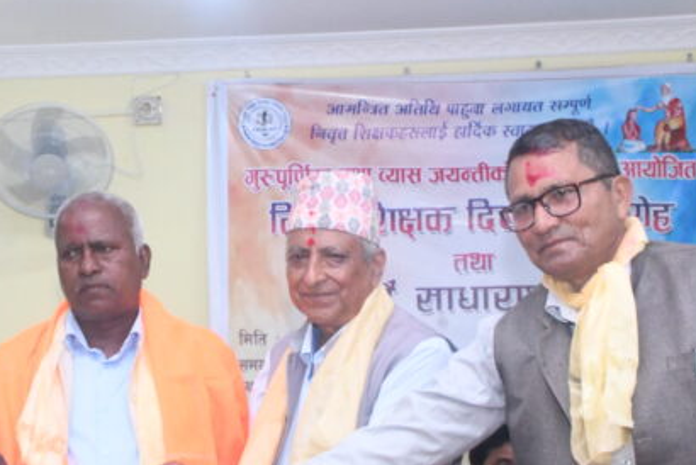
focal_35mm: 73
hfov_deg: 27.6
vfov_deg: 18.4
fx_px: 1412
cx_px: 258
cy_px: 411
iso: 6400
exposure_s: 1/100
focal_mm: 26
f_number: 4.5
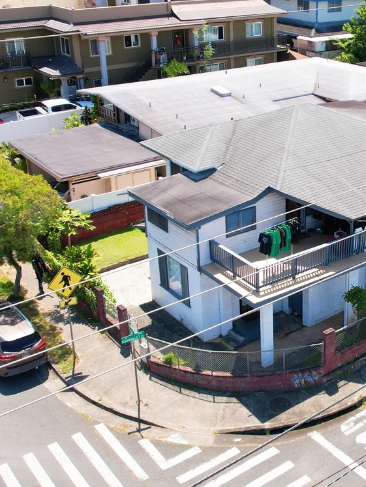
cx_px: 328
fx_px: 677
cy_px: 208
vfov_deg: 39.6
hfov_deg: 29.1
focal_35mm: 48
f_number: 2.8
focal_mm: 8.38
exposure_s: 1/1250
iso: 150
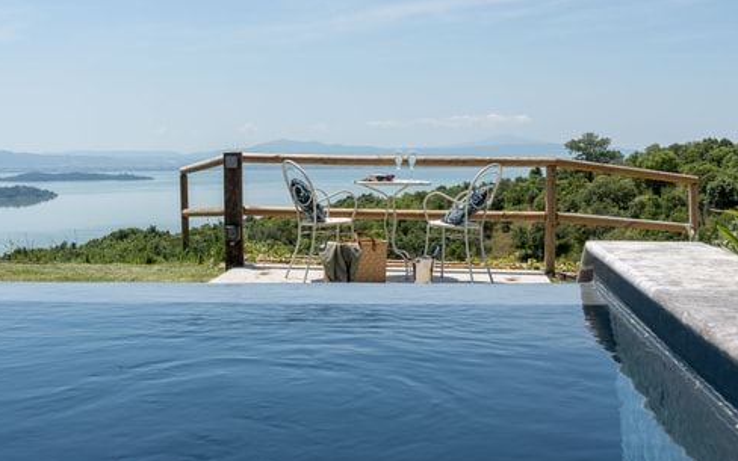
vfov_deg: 26.9
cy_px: 224
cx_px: 369
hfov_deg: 41.8
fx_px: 965
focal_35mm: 48
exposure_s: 1/250
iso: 100
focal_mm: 31
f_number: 9
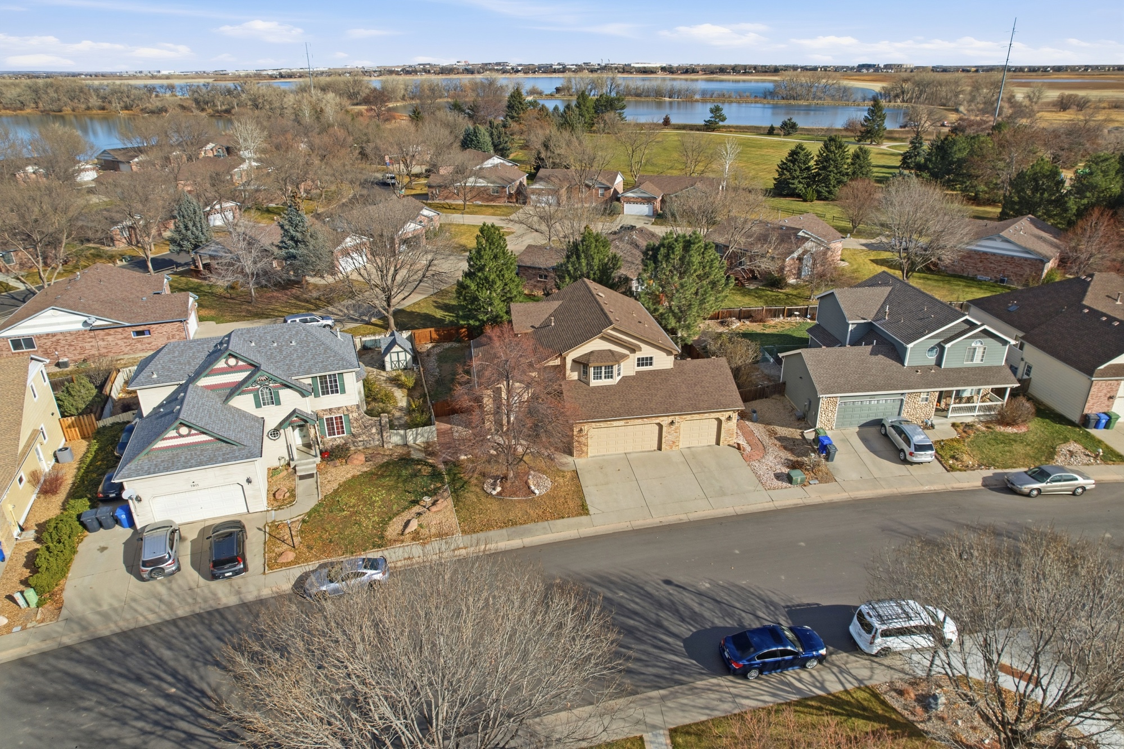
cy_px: 374
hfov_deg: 78.6
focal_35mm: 22
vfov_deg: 57.2
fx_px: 687
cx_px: 562
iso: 140
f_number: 2.8
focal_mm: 8.4
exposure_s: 1/240
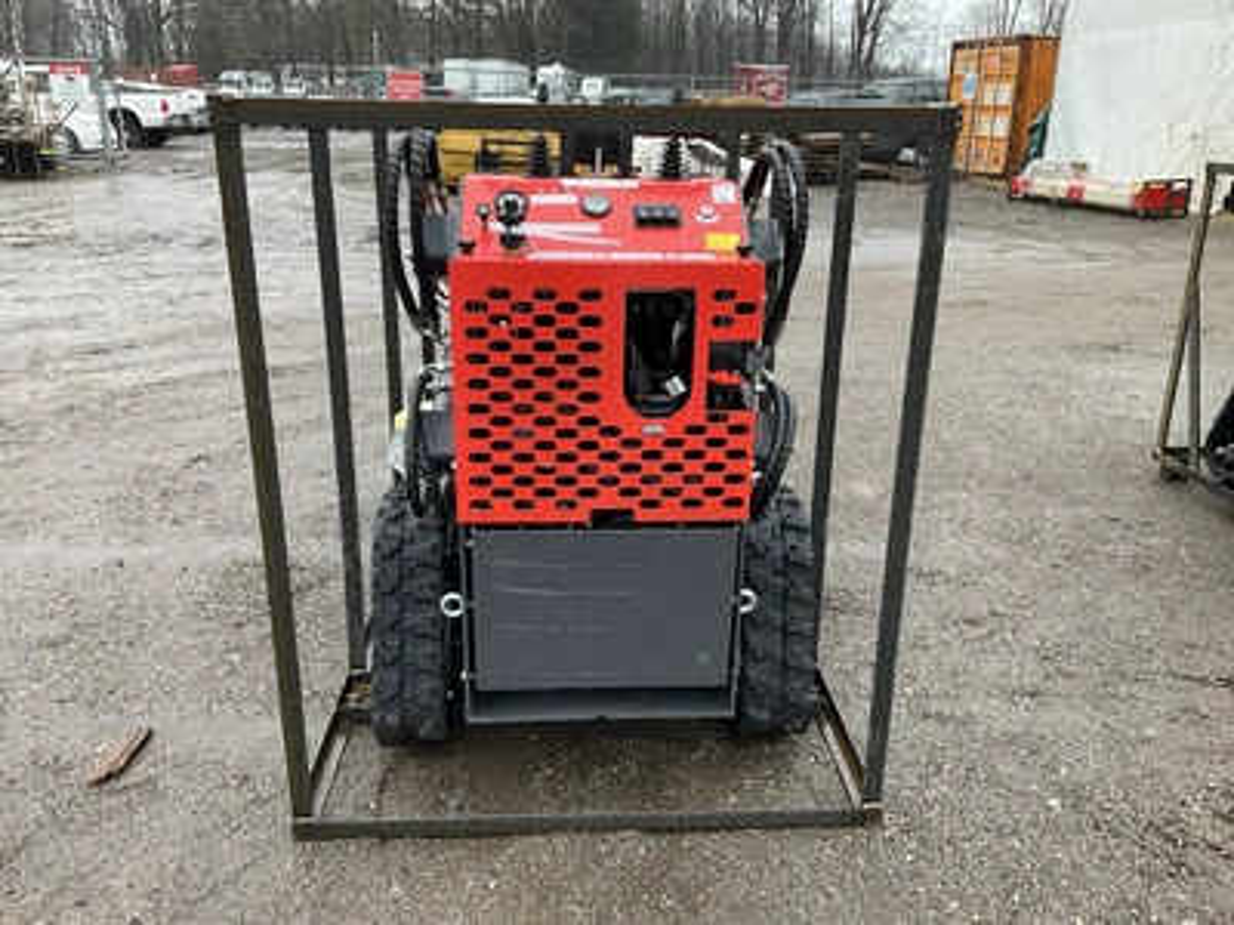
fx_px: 1034
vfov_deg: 48.2
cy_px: 462
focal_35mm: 29
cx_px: 617
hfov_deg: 61.7
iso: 25
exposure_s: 1/122
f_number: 1.8
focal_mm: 3
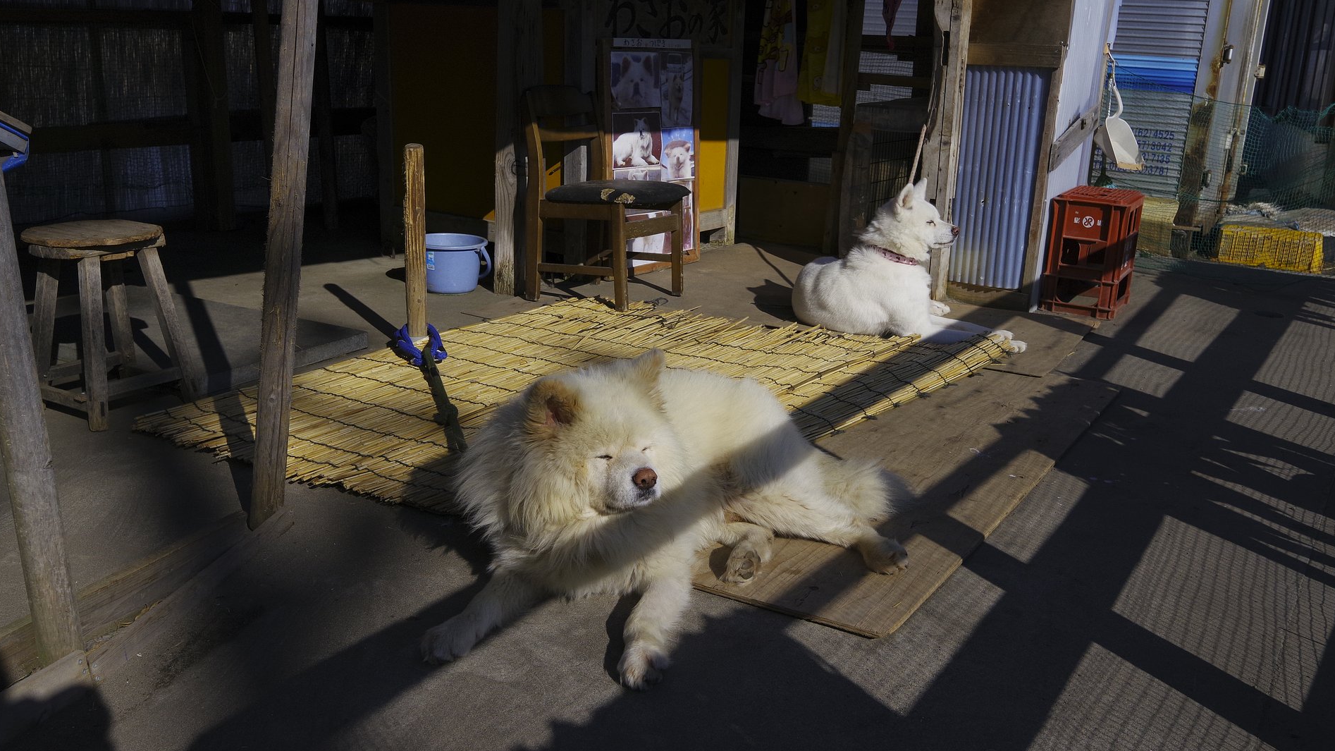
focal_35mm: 34
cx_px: 701
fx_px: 1203
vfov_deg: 34.6
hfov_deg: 58.0
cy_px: 397
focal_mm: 30
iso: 640
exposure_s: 1/2500
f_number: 10
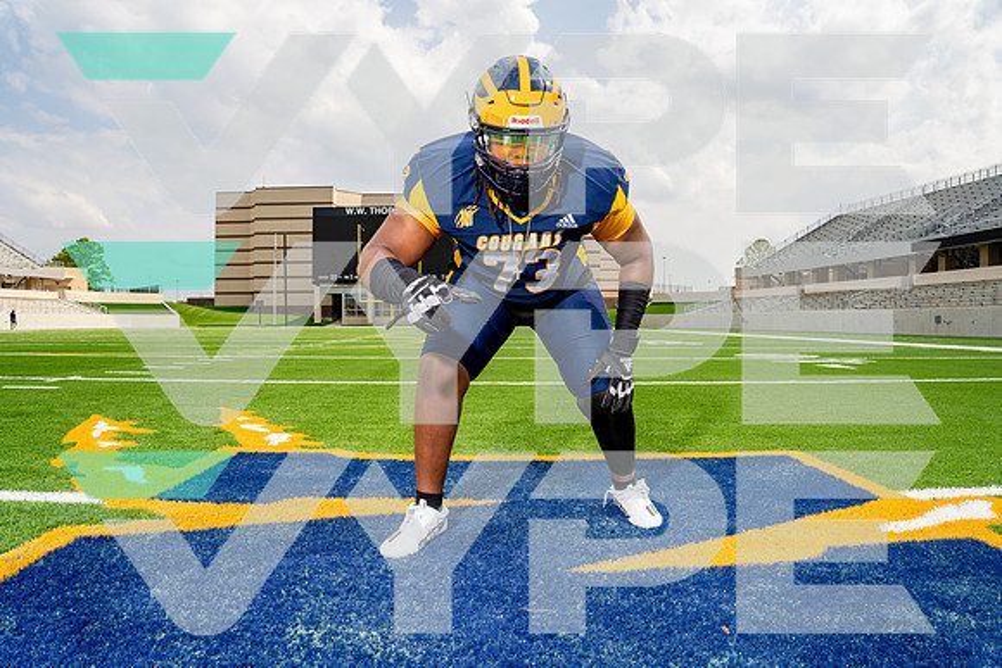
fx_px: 620
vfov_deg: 56.6
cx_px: 501
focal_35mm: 22
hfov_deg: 77.9
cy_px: 334
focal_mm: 22
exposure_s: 1/250
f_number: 8
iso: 100
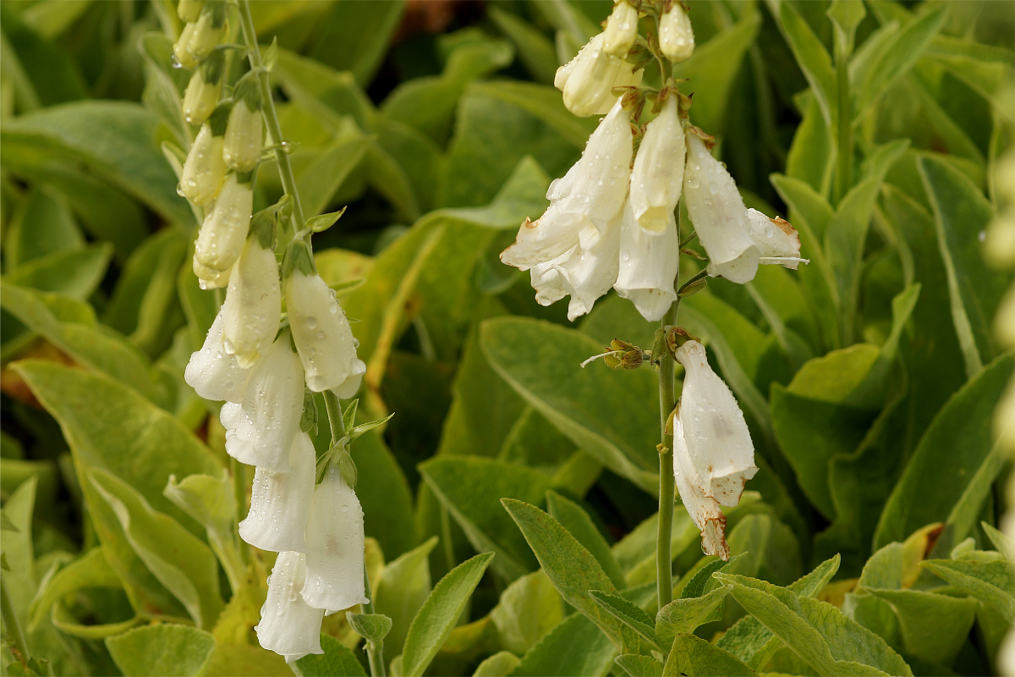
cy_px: 338
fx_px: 4229
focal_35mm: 150
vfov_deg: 9.1
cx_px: 508
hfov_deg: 13.7
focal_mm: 100
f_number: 5.6
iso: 100
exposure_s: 1/200
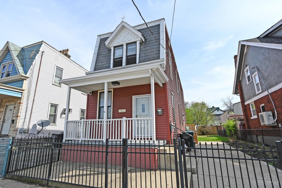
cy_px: 94
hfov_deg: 88.4
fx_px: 145
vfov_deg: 65.9
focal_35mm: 18
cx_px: 141
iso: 100
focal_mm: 18.5
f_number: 7.1
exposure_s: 1/400
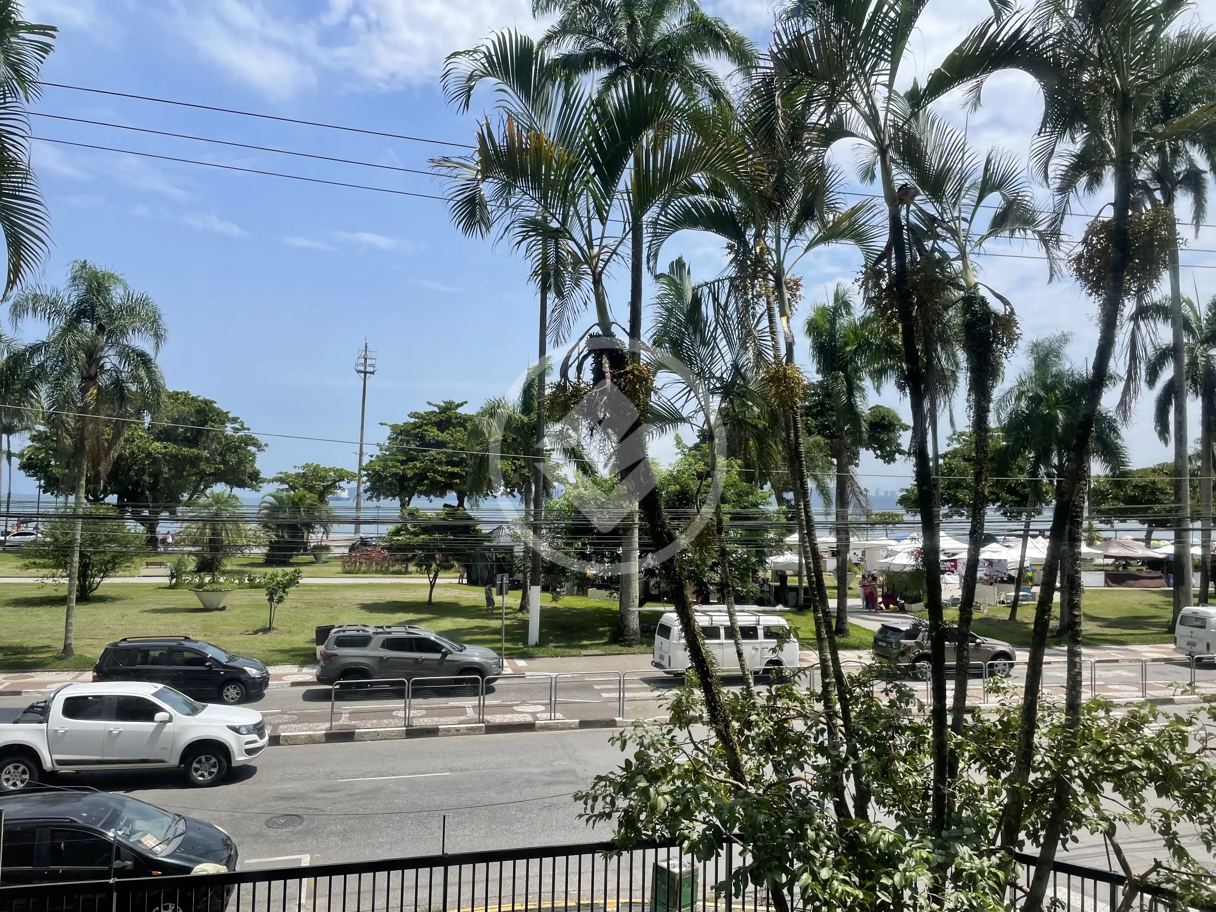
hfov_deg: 67.3
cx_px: 608
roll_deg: -0.9
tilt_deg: +3.7
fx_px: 913
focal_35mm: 26
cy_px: 456
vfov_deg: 53.1
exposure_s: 1/3731
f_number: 1.6
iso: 32
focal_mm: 4.2
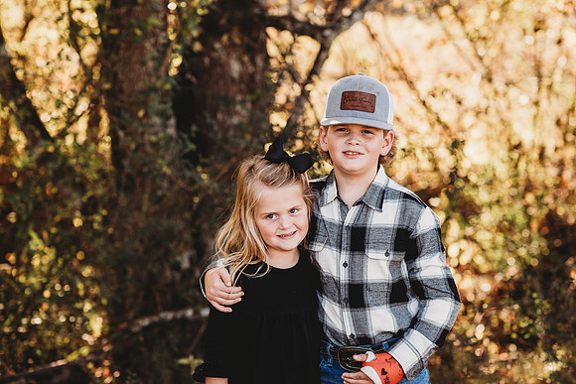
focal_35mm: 85
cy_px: 192
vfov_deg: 16.1
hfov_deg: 23.9
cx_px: 288
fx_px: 1360
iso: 160
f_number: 2.8
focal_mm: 85
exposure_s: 1/250
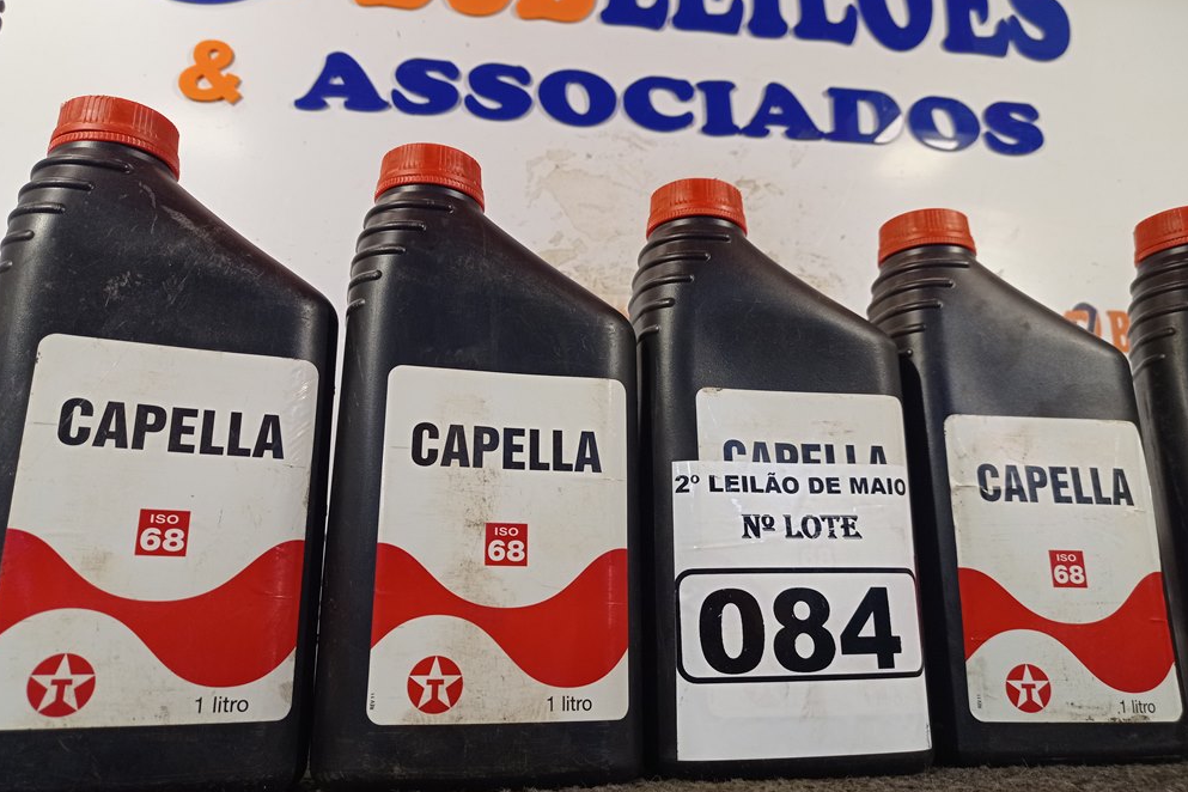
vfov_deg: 43.6
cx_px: 598
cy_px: 370
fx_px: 990
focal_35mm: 30
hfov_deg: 61.9
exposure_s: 1/120
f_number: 1.79
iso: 125
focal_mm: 4.7
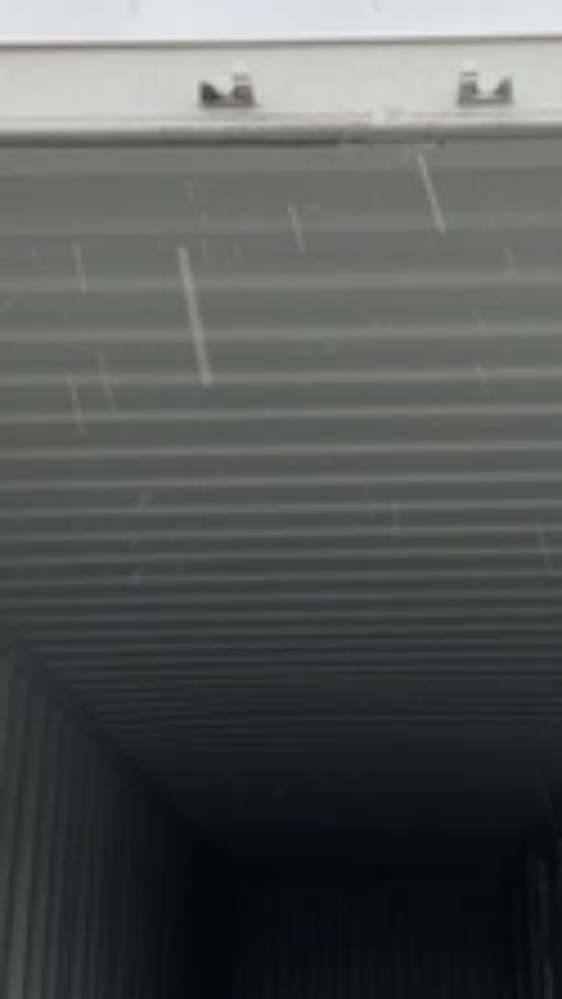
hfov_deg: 21.1
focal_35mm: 57
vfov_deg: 36.4
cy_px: 382
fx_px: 1509
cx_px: 337
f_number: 1.8
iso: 20
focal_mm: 3
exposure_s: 1/159
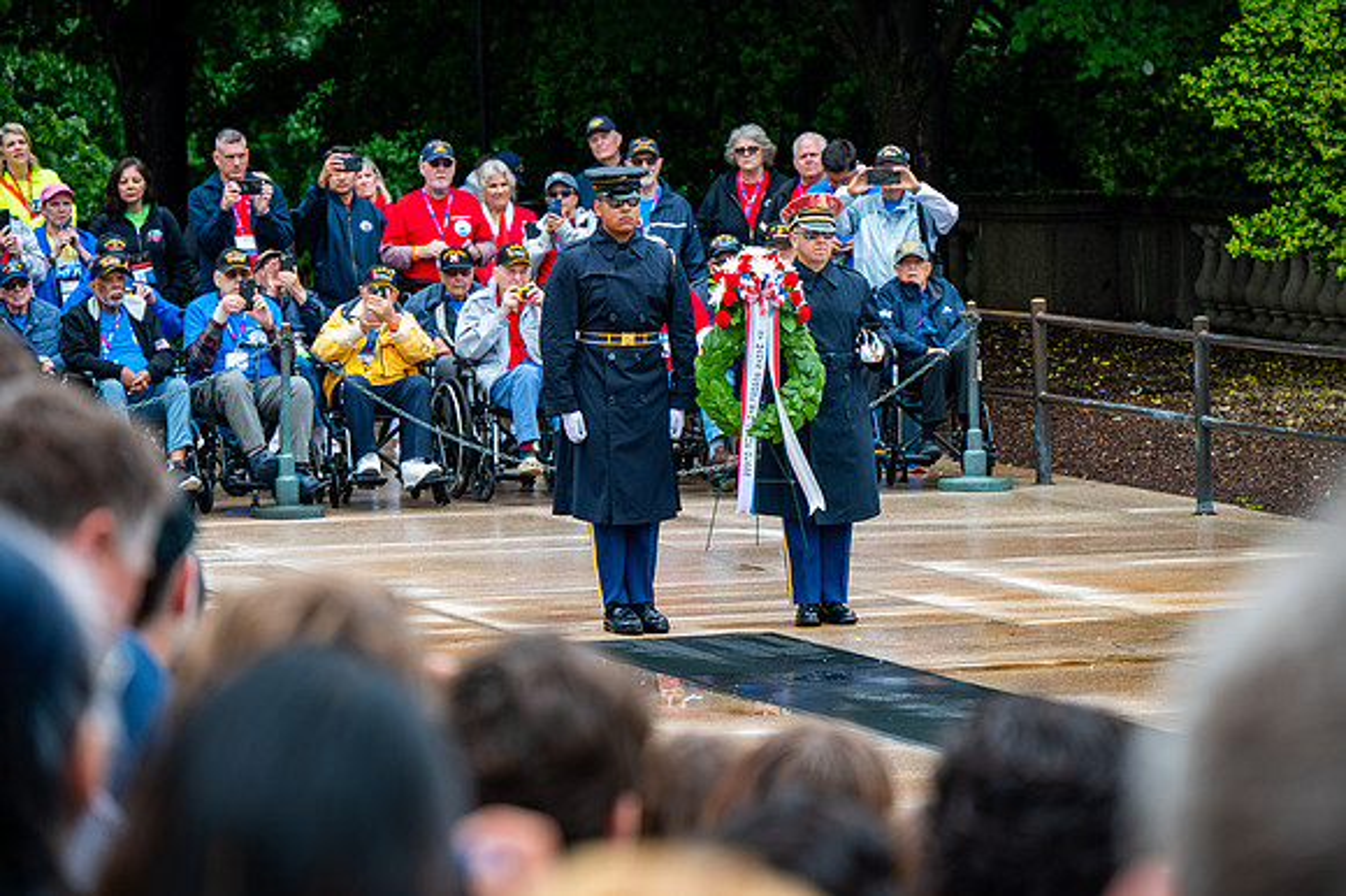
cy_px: 448
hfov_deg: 10.3
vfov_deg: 6.9
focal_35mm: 200
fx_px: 7473
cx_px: 673
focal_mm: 200
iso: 280
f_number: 6.3
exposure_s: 1/100
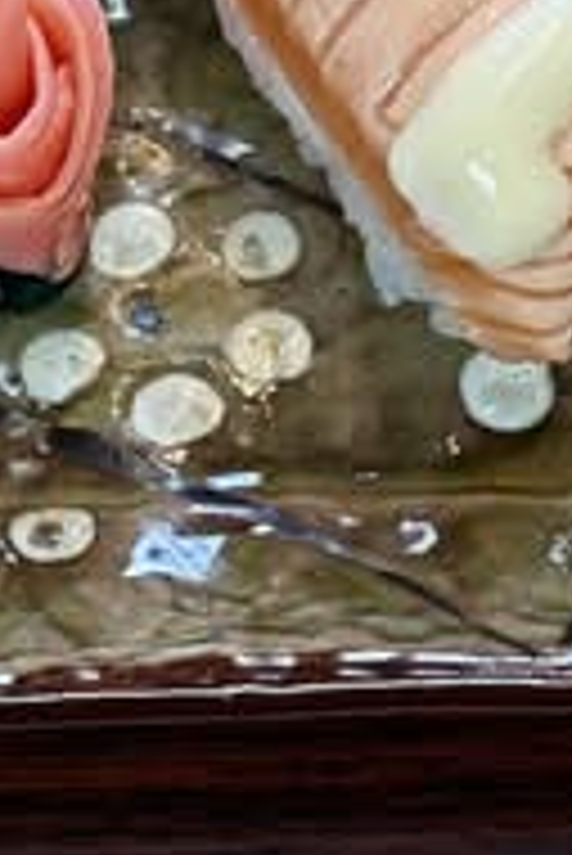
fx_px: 3663
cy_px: 18
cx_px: 662
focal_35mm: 154
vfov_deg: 13.2
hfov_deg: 8.8
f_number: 1.78
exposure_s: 1/120
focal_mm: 6.76
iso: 200
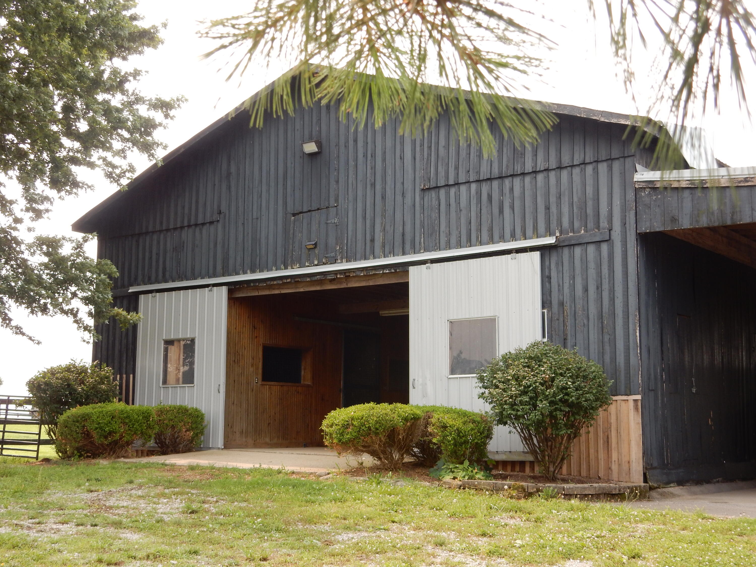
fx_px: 1114
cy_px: 284
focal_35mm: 51
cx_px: 378
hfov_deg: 37.5
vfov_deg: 28.6
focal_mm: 9
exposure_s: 1/200
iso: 125
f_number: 4.5
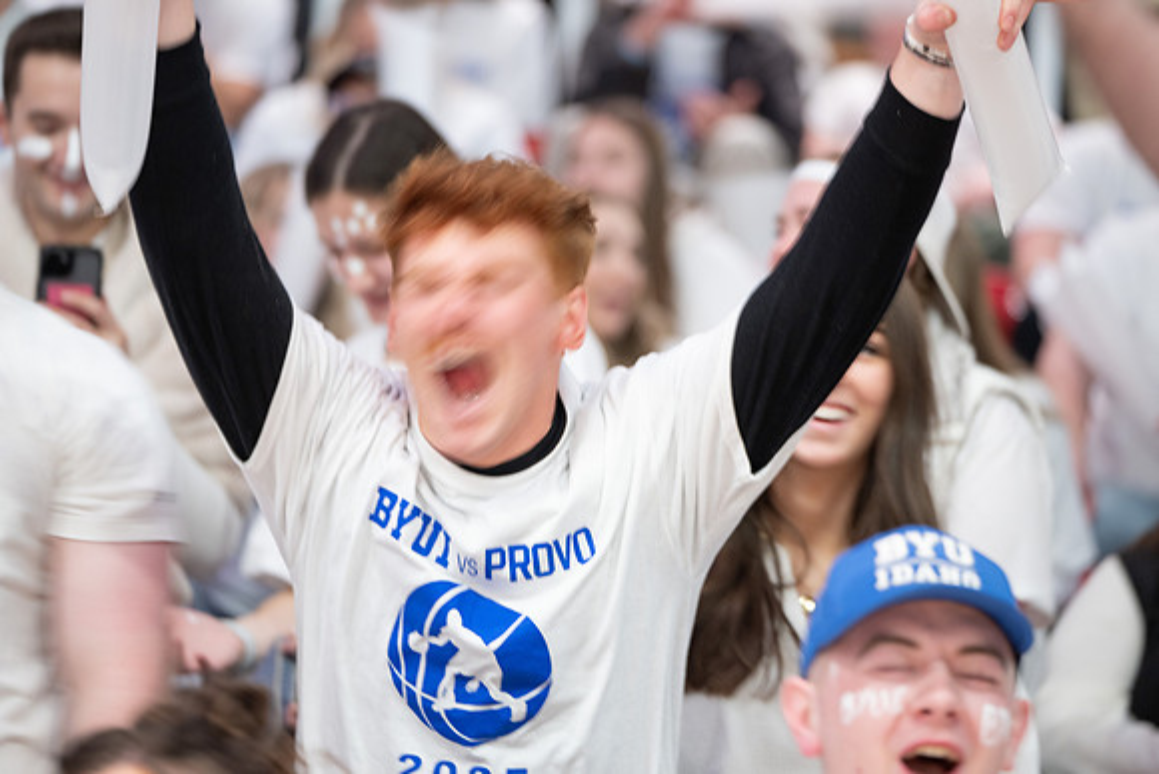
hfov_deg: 13.7
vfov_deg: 9.2
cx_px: 580
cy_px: 387
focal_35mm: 150
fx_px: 4830
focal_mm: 150
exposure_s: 1/20
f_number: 2.8
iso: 500
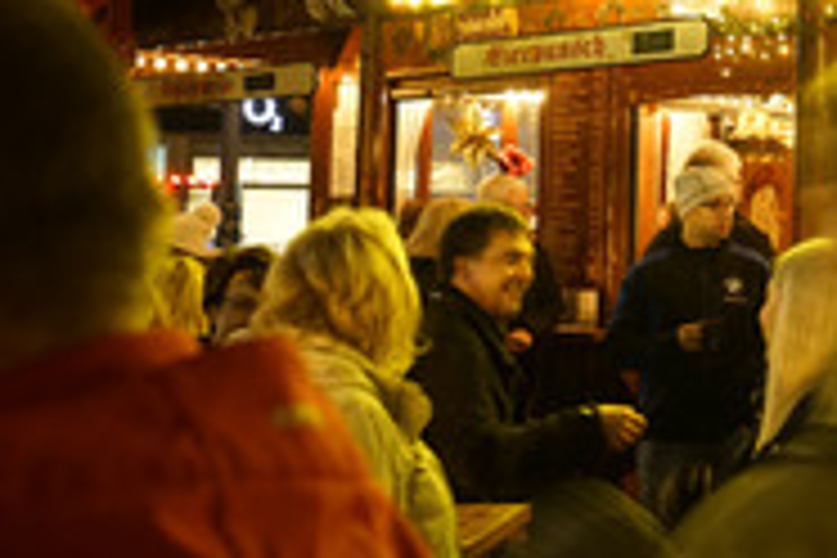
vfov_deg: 15.7
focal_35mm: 85
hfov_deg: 22.6
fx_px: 1976
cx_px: 907
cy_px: -18
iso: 1600
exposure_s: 1/13
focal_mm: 35
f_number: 4.5
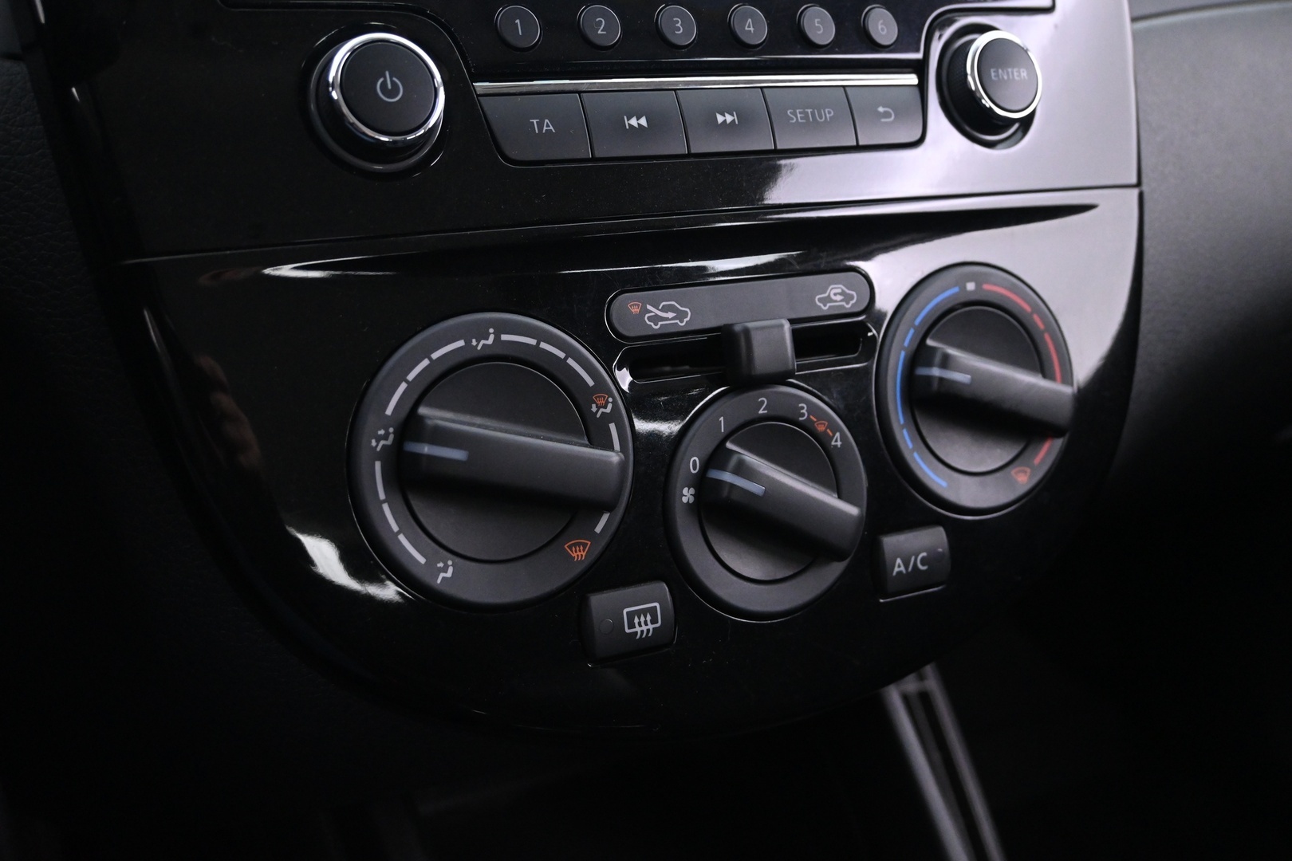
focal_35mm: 38
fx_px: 1346
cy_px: 430
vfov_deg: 35.5
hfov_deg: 51.3
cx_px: 646
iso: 3200
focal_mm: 25
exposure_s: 1/15
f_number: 4.2
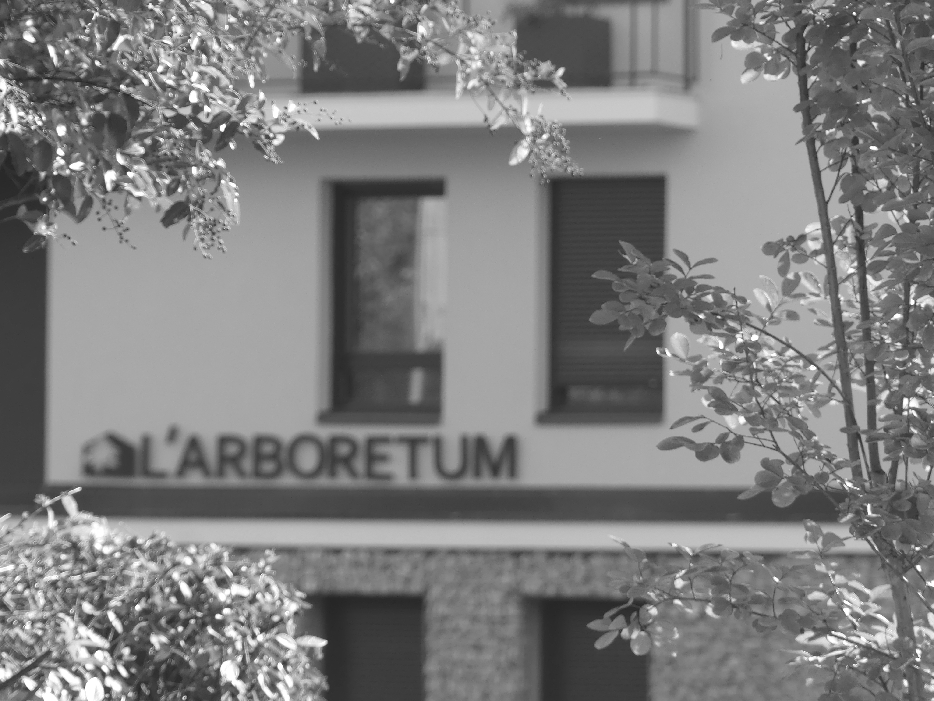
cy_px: 350
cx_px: 467
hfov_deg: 8.1
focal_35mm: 245
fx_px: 6611
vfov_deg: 6.1
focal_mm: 44
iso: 100
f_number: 3.2
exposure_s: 1/320
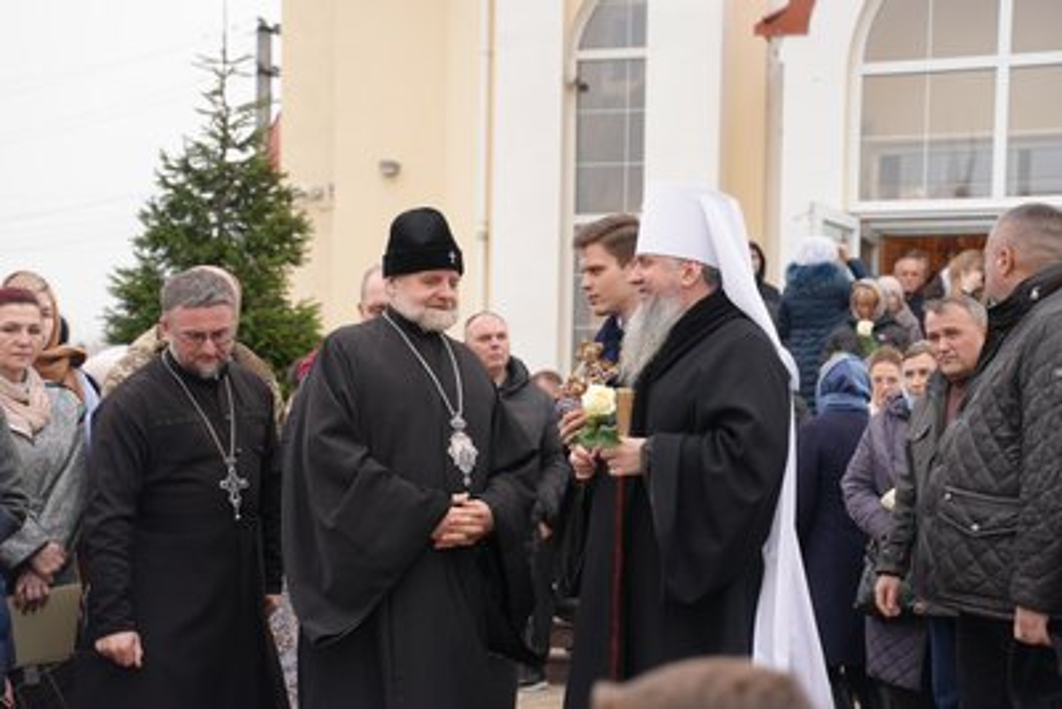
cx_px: 531
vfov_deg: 18.2
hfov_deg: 27.0
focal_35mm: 75
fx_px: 2213
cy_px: 354
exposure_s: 1/160
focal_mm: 75
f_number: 4
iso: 400
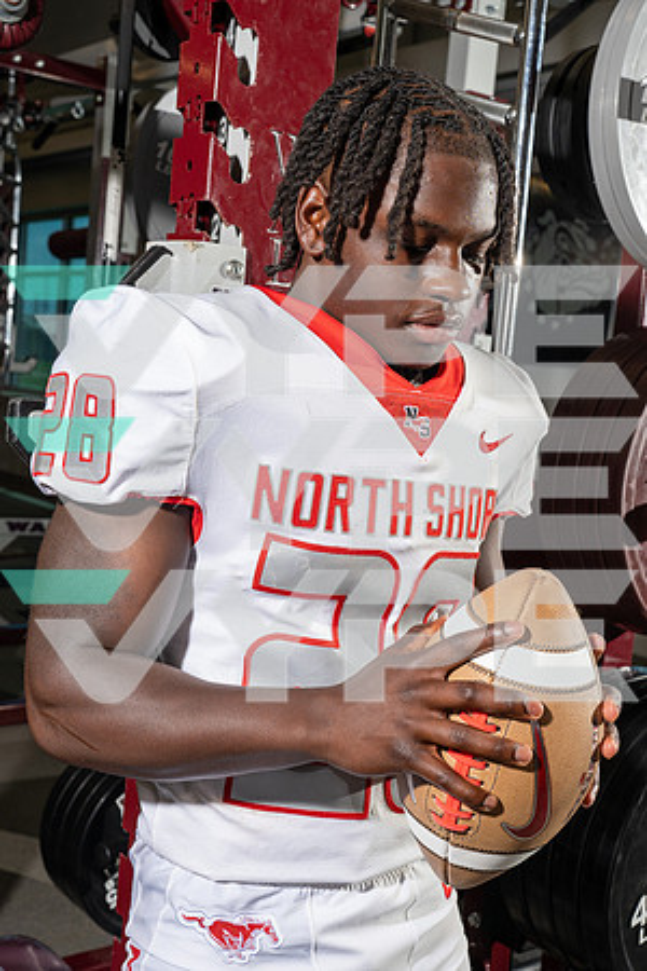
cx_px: 324
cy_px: 486
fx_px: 1186
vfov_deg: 44.5
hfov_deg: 30.5
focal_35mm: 44
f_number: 8
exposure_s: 1/250
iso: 320
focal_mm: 44
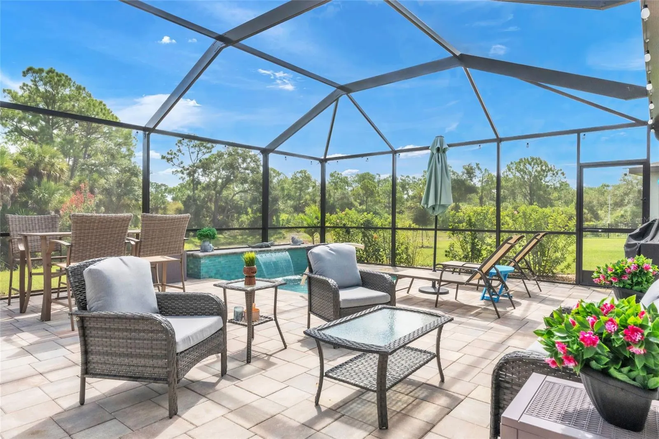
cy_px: 220
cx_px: 330
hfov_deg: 82.6
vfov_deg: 60.7
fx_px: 375
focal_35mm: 20
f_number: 9
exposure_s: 1/1600
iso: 1000
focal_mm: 20.5
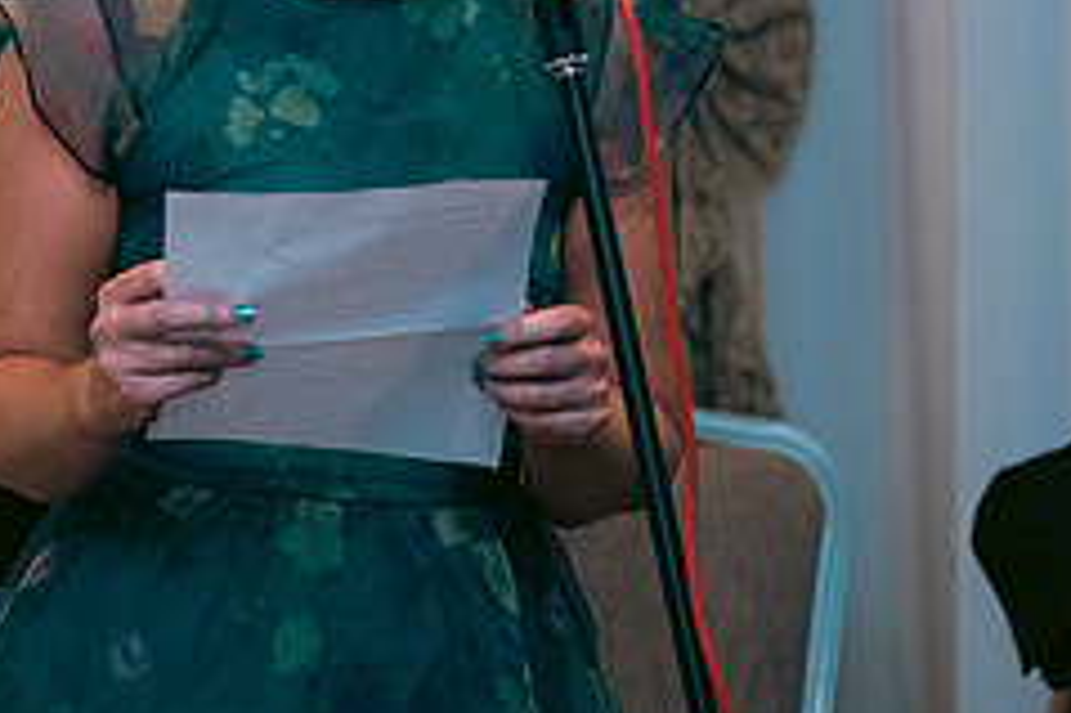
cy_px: 96
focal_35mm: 170
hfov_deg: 12.1
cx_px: 417
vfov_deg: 8.0
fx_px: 5054
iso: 800
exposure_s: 1/160
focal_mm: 70
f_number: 3.5
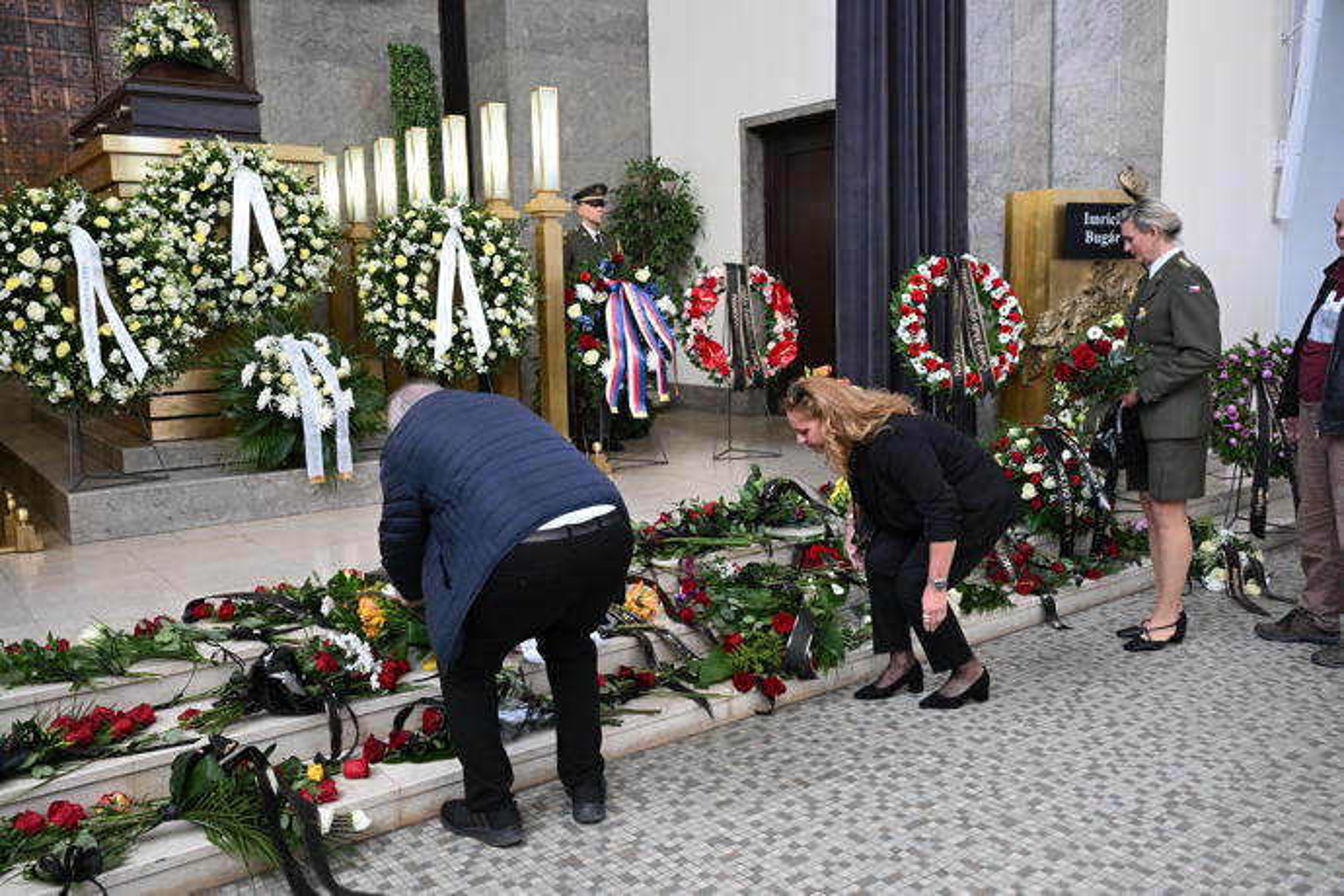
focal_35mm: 30
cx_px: 672
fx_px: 1120
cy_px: 448
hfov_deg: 61.9
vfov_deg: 43.6
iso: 4000
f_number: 5
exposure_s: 1/250
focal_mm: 30
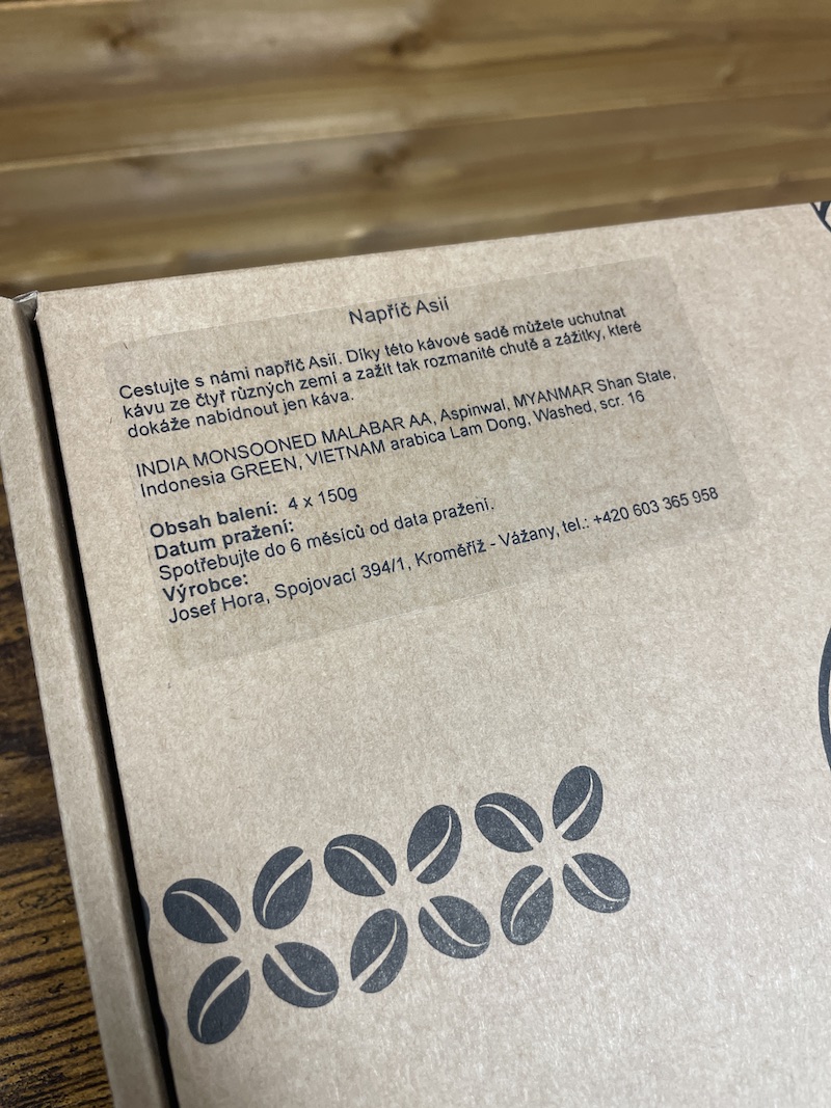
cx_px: 416
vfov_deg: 67.3
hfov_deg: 53.1
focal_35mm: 26
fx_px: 832
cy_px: 554
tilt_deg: -72.6
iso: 100
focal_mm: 4.2
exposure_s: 1/50
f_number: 1.6
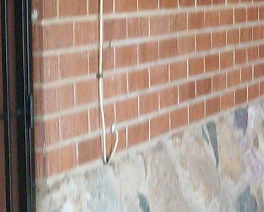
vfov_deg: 8.8
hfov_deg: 11.0
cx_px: 199
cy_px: 34
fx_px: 1368
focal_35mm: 175
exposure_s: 1/64
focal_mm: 5.7
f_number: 2.8
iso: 157
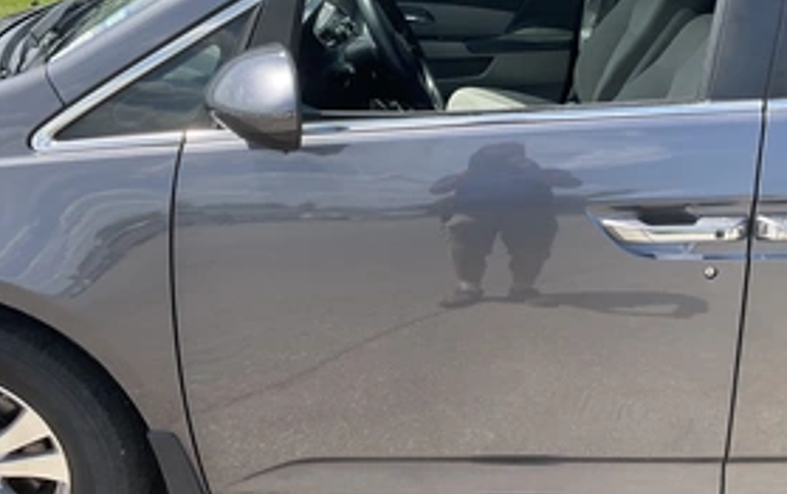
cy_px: 164
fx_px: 945
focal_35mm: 44
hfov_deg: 45.1
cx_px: 457
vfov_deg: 29.1
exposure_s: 1/642
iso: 25
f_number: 1.8
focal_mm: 3
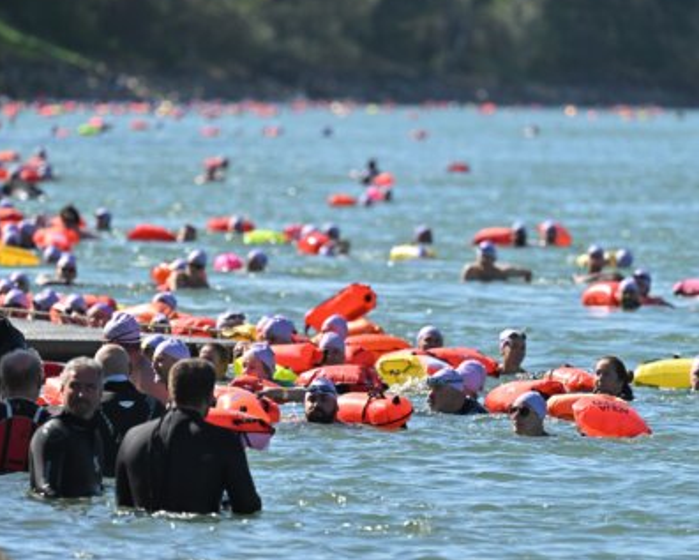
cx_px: 411
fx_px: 11774
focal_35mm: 569
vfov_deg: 2.7
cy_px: 242
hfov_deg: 3.4
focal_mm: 400
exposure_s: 1/640
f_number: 5.6
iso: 100
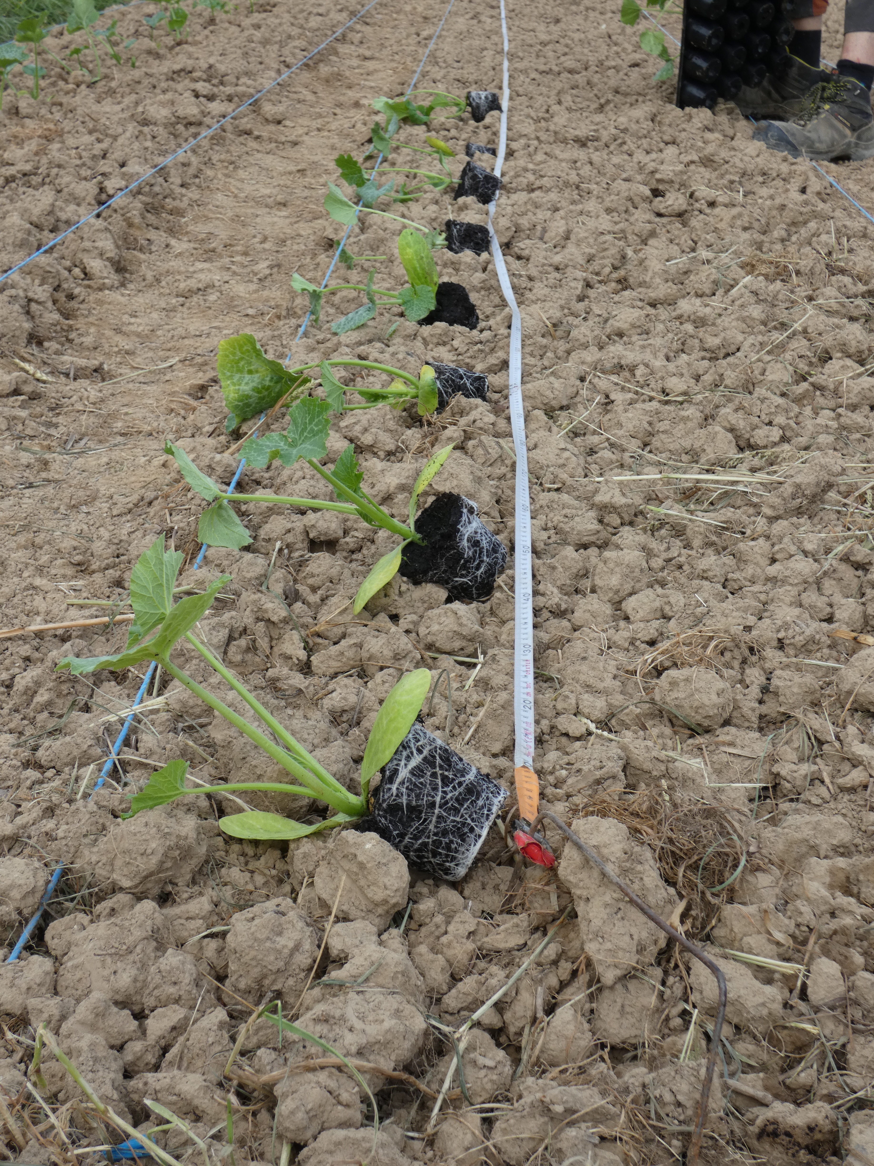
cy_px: 583
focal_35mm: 58
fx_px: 1953
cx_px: 437
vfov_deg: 33.2
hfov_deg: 25.2
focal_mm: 10.4
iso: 80
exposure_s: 1/320
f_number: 4.5
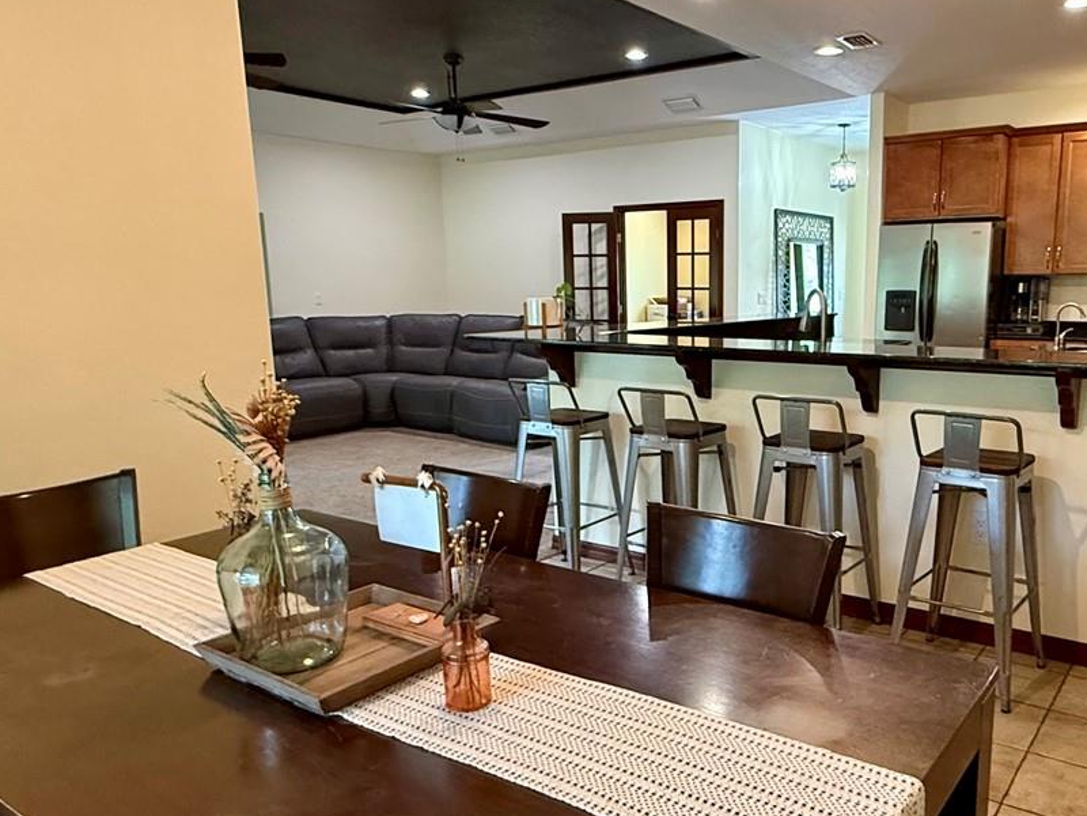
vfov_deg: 49.6
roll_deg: +0.4
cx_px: 693
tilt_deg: -11.3
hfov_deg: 62.4
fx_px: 879
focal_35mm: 28
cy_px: 454
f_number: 2.2
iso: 640
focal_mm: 2.22
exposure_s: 1/60
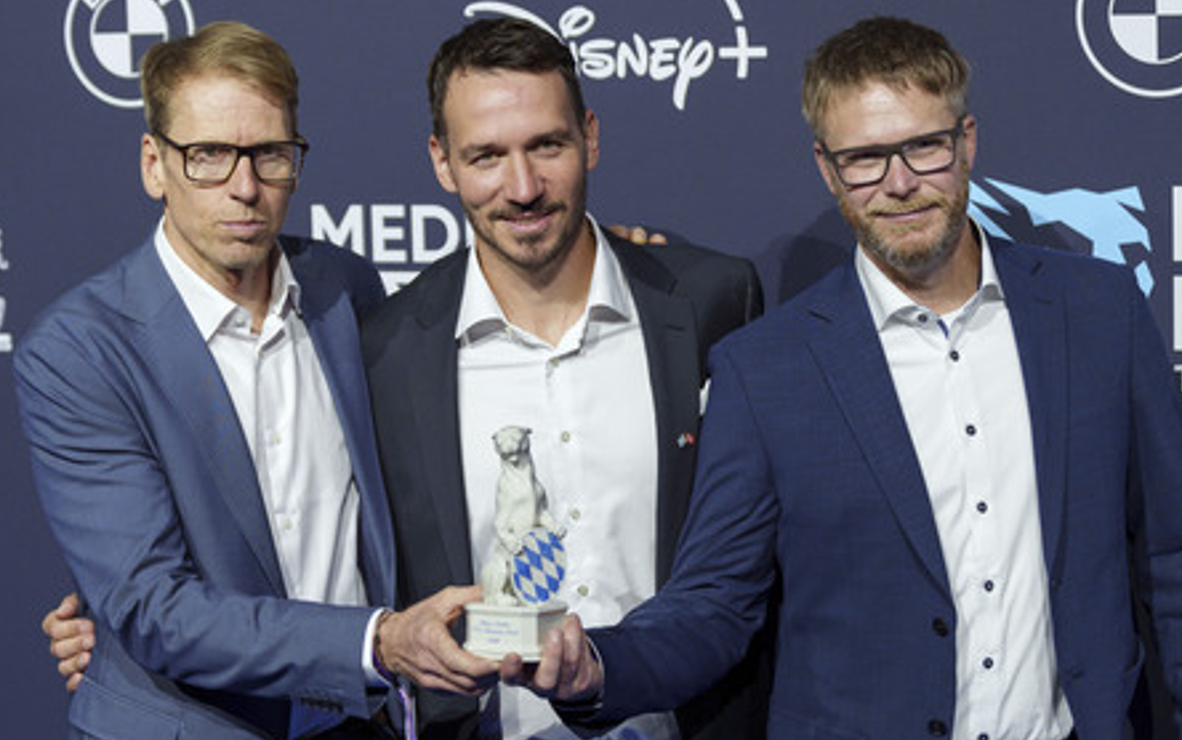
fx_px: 2740
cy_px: 378
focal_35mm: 85
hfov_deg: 24.3
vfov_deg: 15.4
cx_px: 555
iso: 800
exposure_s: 1/500
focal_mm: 70
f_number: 2.8
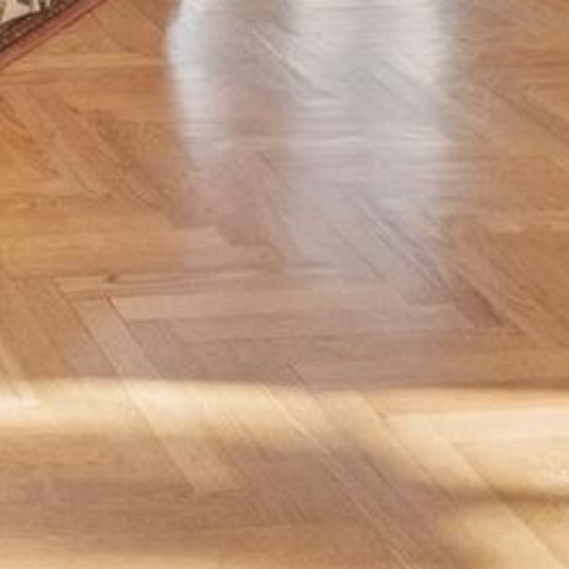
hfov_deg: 16.3
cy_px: -552
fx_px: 1711
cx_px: -415
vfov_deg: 15.4
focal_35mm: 92
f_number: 8
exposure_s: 1/10
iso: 400
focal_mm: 9
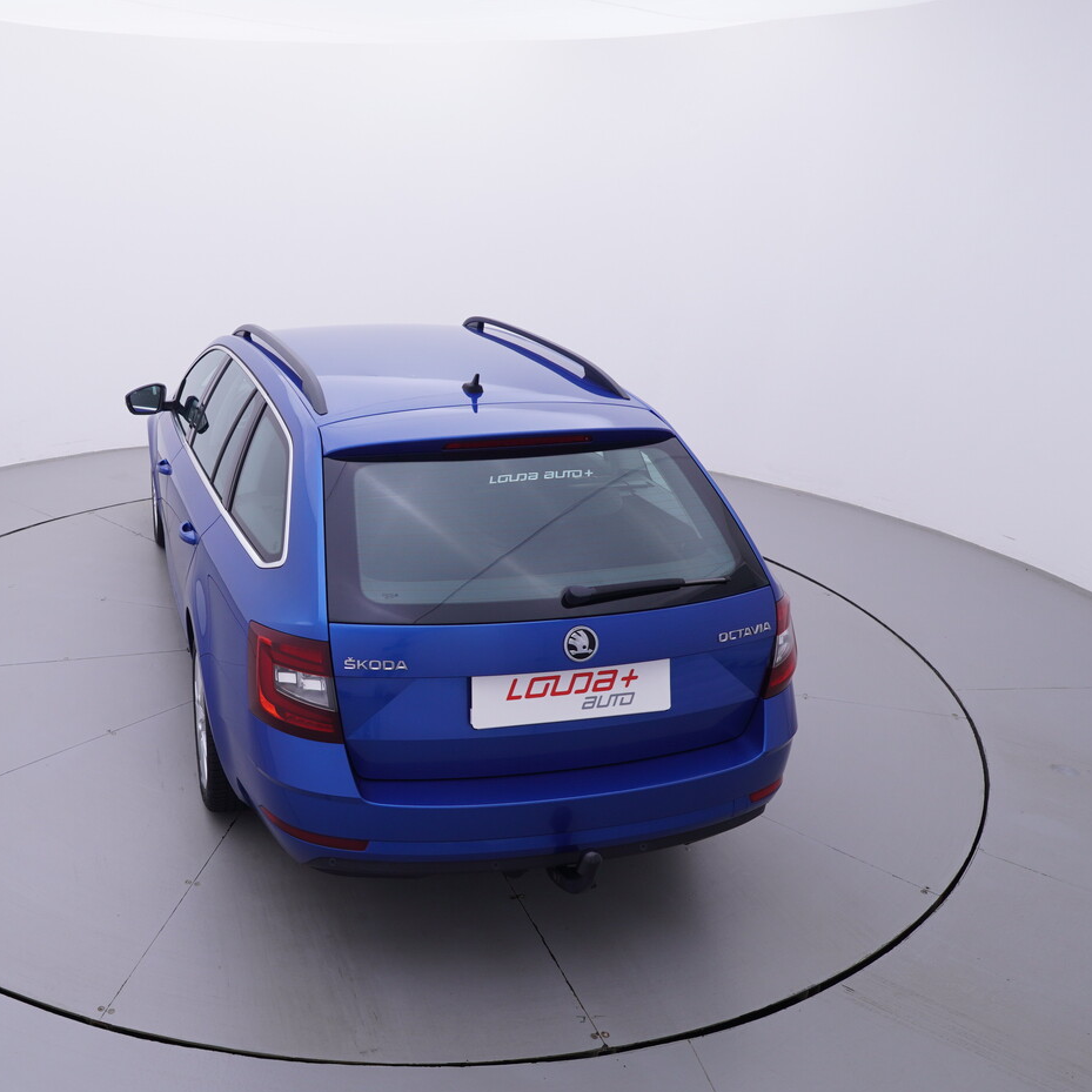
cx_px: 290
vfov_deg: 54.6
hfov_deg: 52.5
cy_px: 536
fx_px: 1059
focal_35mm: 30
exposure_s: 1/80
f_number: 5
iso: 200
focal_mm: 15
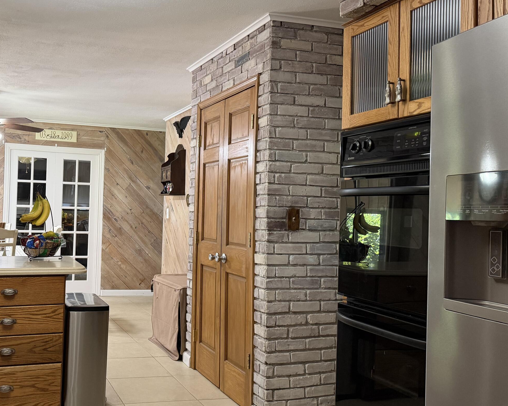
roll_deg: -1.3
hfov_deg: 48.8
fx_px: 541
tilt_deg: +1.4
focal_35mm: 36
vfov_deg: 41.2
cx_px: 143
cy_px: 195
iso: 320
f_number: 1.78
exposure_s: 1/60
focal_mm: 6.76
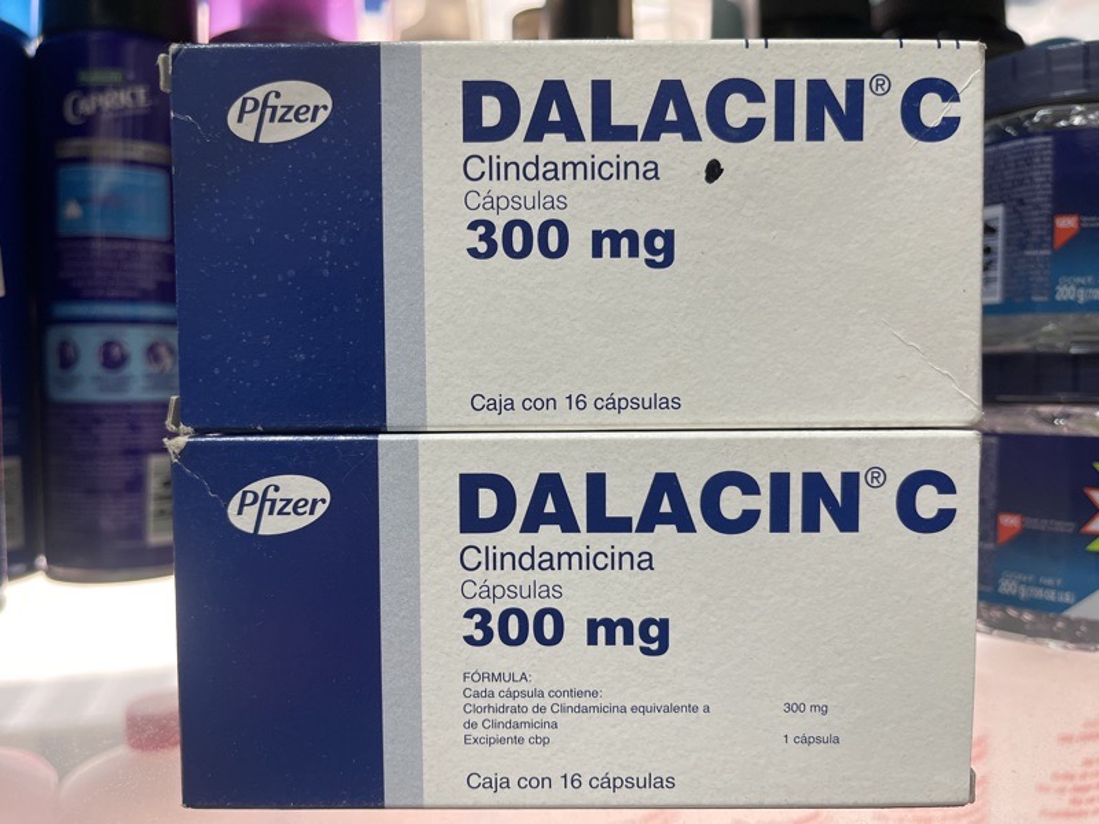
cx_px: 550
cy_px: 412
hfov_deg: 67.3
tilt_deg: -4.6
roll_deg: +1.3
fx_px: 825
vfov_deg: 53.1
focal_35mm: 26
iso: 100
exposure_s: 1/60
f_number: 1.6
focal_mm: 5.1
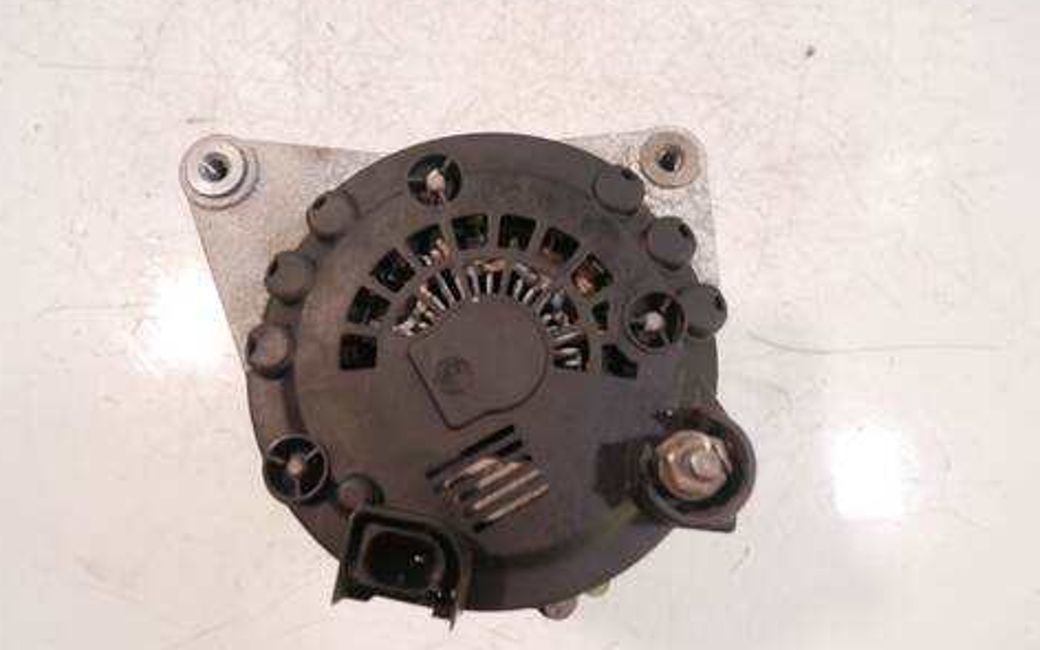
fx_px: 794
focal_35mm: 28
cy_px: 366
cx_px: 513
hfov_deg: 66.5
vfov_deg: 44.4
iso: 1250
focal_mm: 13
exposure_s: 1/125
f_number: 3.5
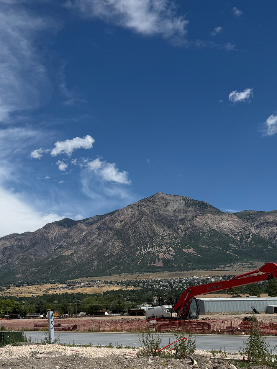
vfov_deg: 36.7
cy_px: 270
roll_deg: +0.8
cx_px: 126
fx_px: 544
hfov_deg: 28.5
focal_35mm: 51
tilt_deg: +5.4
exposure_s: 1/9091
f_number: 1.78
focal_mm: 6.76
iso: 80
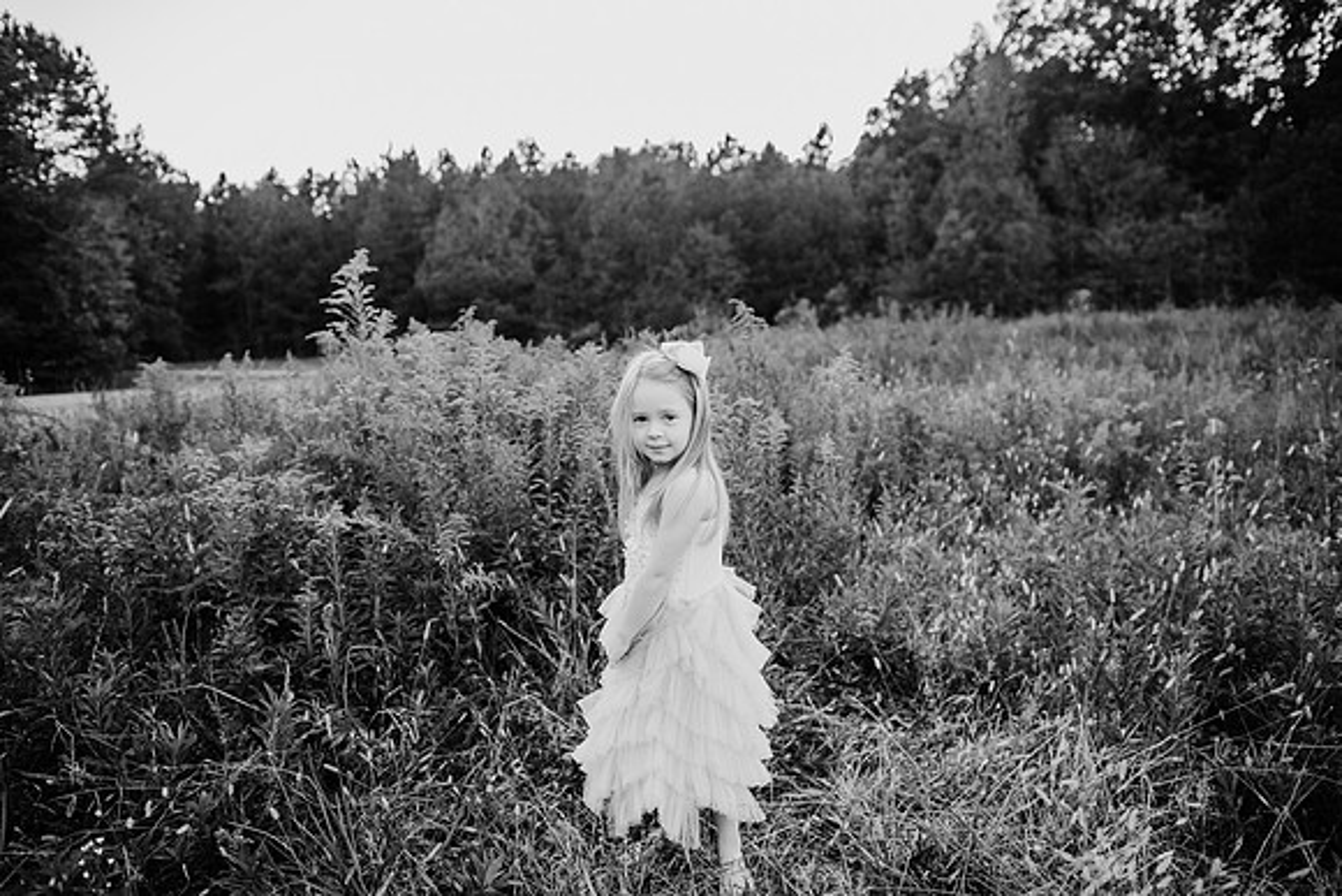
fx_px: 895
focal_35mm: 24
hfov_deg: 73.7
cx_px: 671
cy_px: 448
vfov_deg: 53.2
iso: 250
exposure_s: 1/400
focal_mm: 24
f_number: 2.5
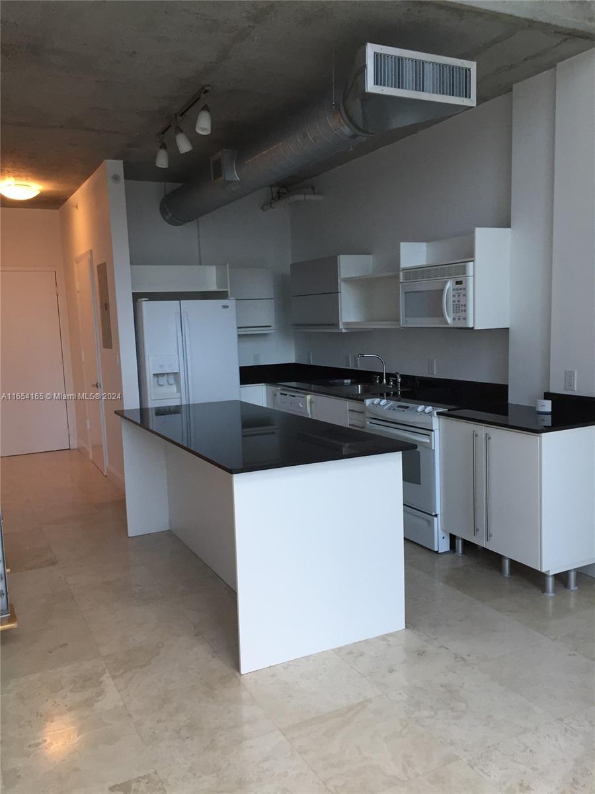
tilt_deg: -6.0
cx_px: 298
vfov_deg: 61.7
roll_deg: +1.8
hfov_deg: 48.2
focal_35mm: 29
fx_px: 665
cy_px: 397
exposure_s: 1/40
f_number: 2.2
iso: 32
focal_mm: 4.15
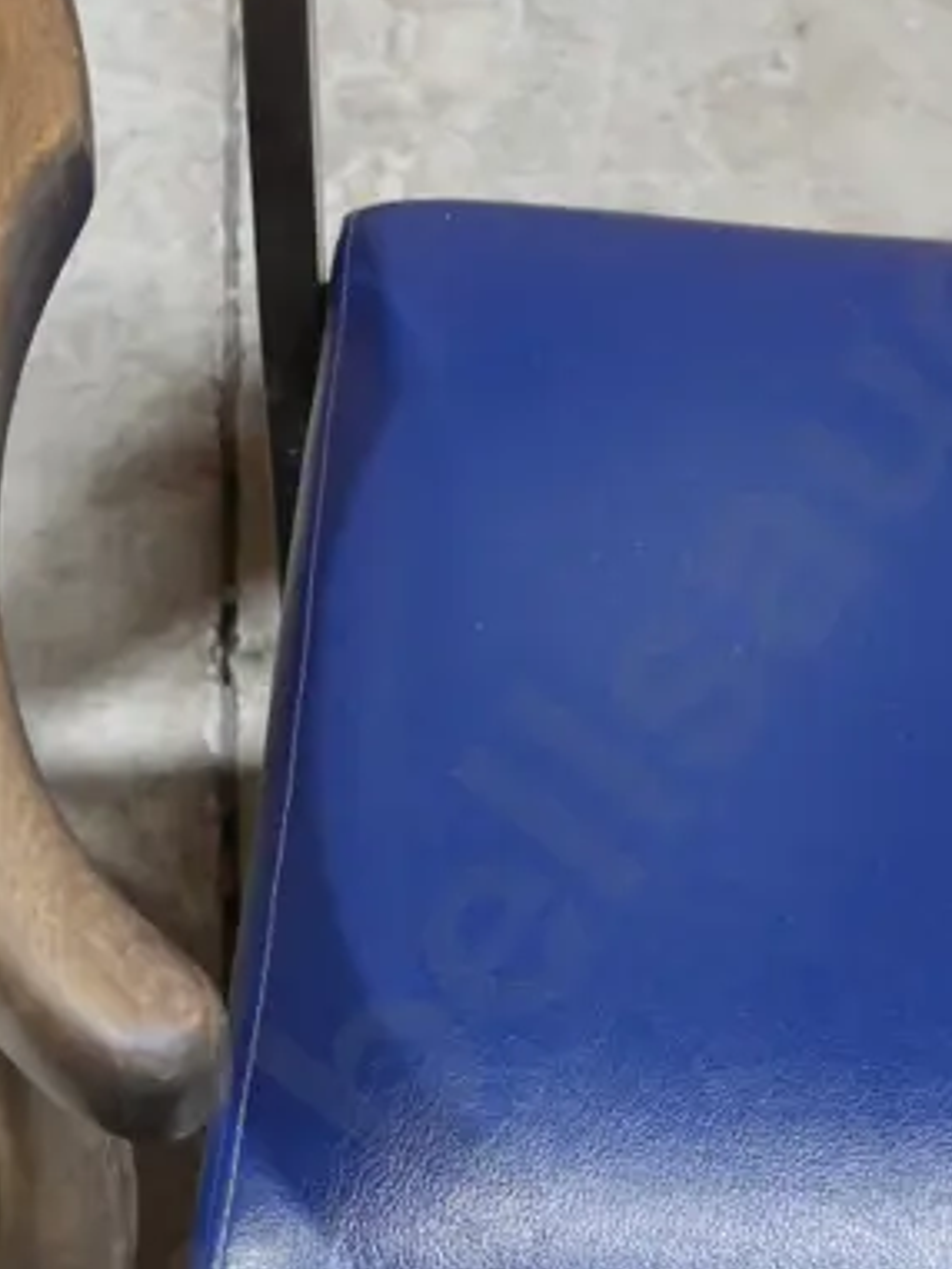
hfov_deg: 14.3
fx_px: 3738
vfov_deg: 19.2
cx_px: 899
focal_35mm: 102
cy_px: 406
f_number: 4.1
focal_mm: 19
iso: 400
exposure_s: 1/60
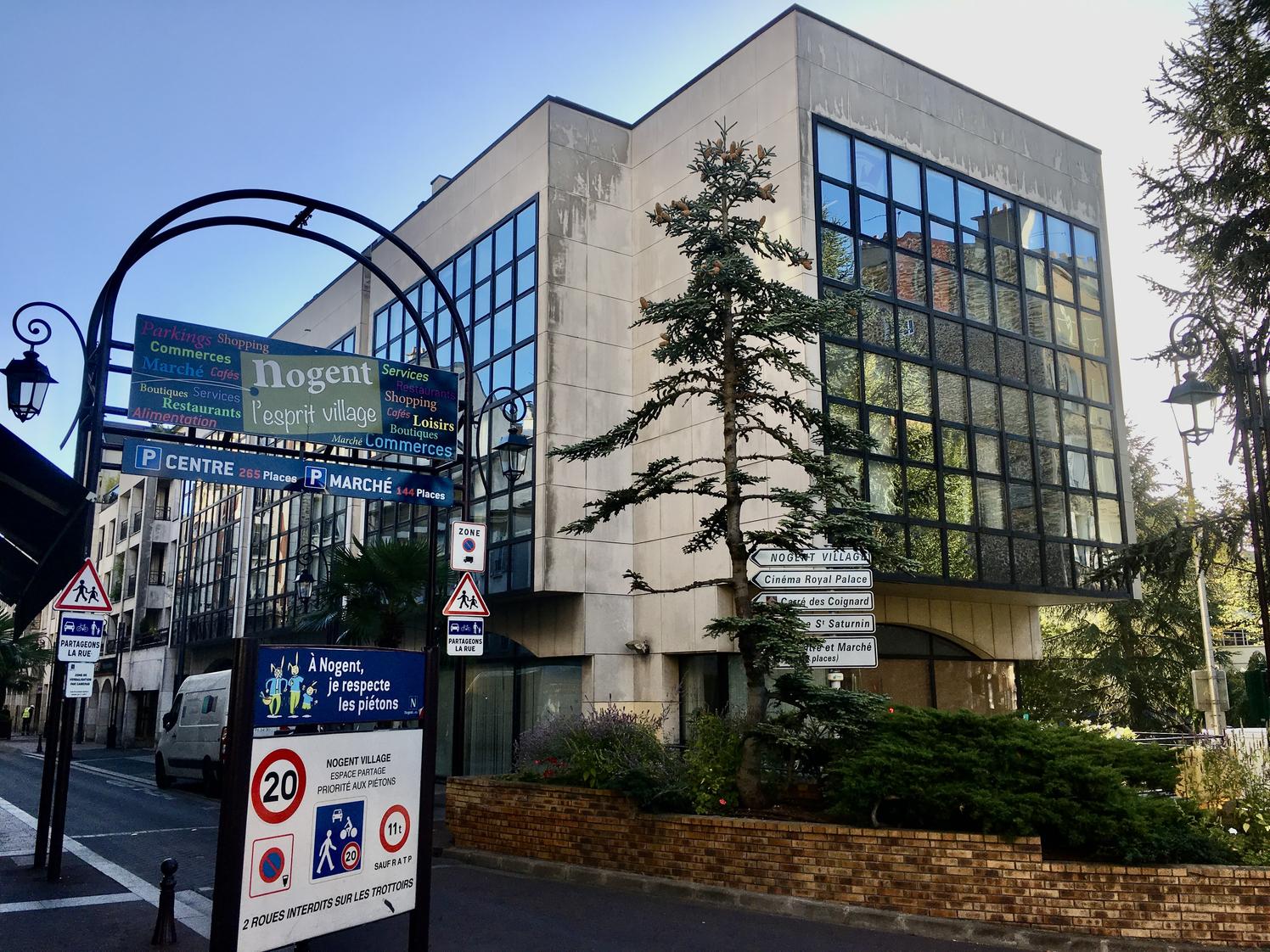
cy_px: 476
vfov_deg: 48.2
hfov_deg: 61.7
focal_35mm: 29
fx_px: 1064
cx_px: 635
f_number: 2.2
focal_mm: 4.15
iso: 25
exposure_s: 1/596
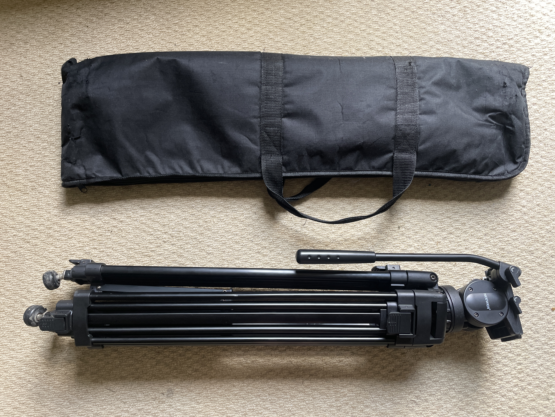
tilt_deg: -85.0
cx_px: 278
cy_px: 208
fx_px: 417
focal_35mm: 26
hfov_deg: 67.3
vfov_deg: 53.1
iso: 100
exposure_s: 1/121
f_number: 1.6
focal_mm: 4.2
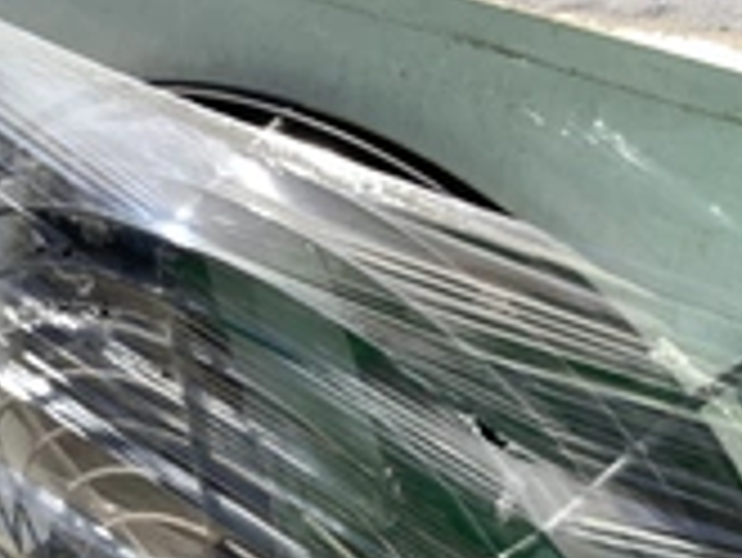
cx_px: 315
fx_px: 1609
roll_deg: +6.5
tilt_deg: -44.3
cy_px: 598
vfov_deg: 19.0
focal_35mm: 75
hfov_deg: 25.9
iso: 25
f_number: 2.4
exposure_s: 1/679
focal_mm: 3.3
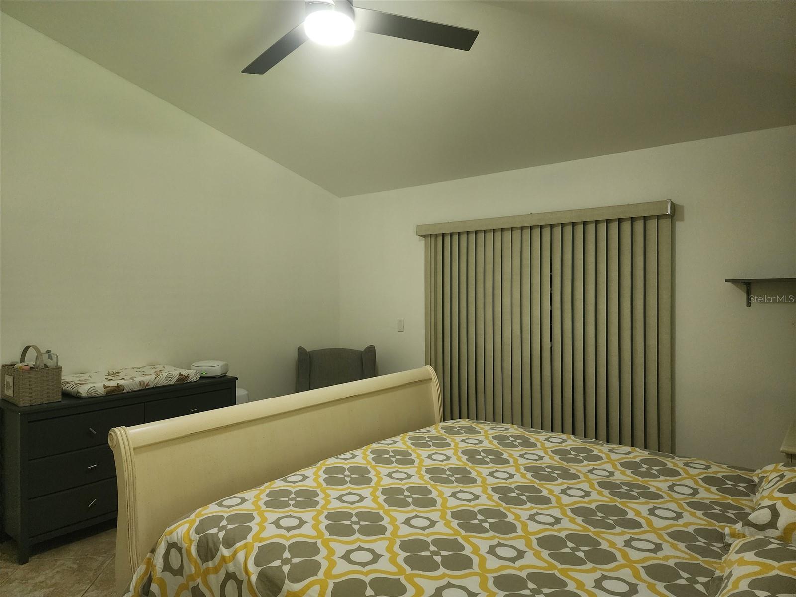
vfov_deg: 58.9
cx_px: 398
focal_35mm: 23
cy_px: 298
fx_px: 529
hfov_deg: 73.9
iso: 400
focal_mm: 6.4
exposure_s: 1/120
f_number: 1.8
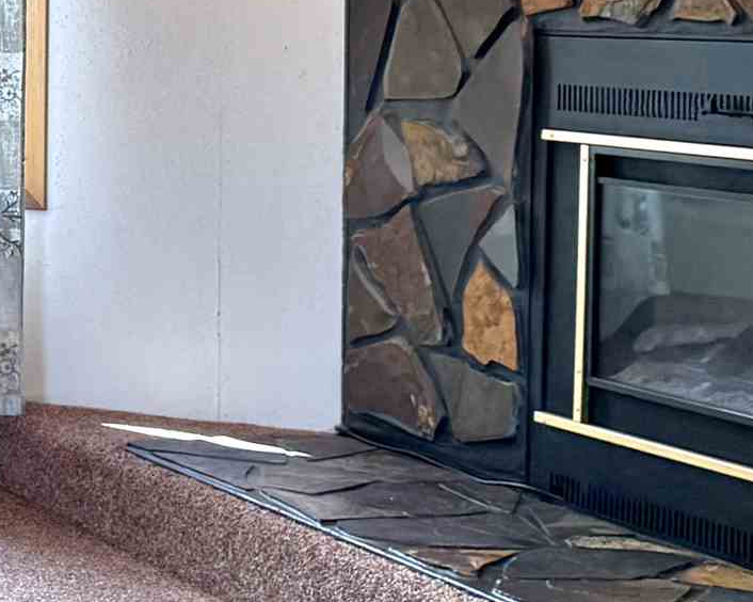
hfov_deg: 16.4
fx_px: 2272
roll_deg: -0.1
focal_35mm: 102
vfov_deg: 14.9
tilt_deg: -2.3
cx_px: -503
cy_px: 58
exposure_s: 1/229
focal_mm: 6.76
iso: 100
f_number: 1.78
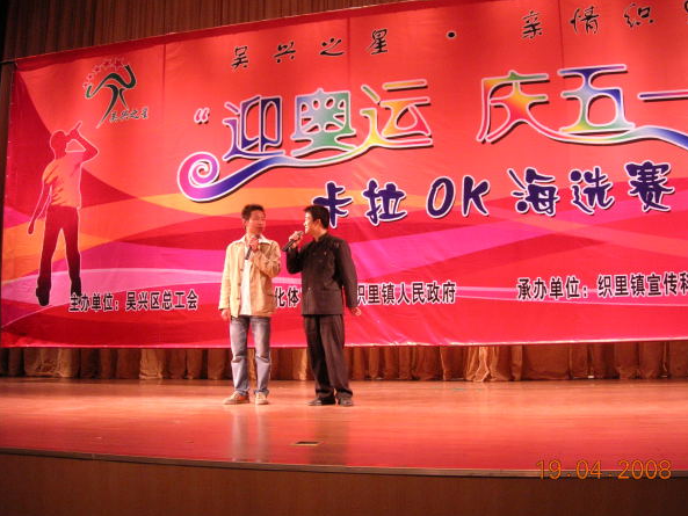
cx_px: 352
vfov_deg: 35.1
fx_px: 815
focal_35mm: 41
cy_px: 249
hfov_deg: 45.8
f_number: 2.8
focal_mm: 7.8
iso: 400
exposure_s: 1/234
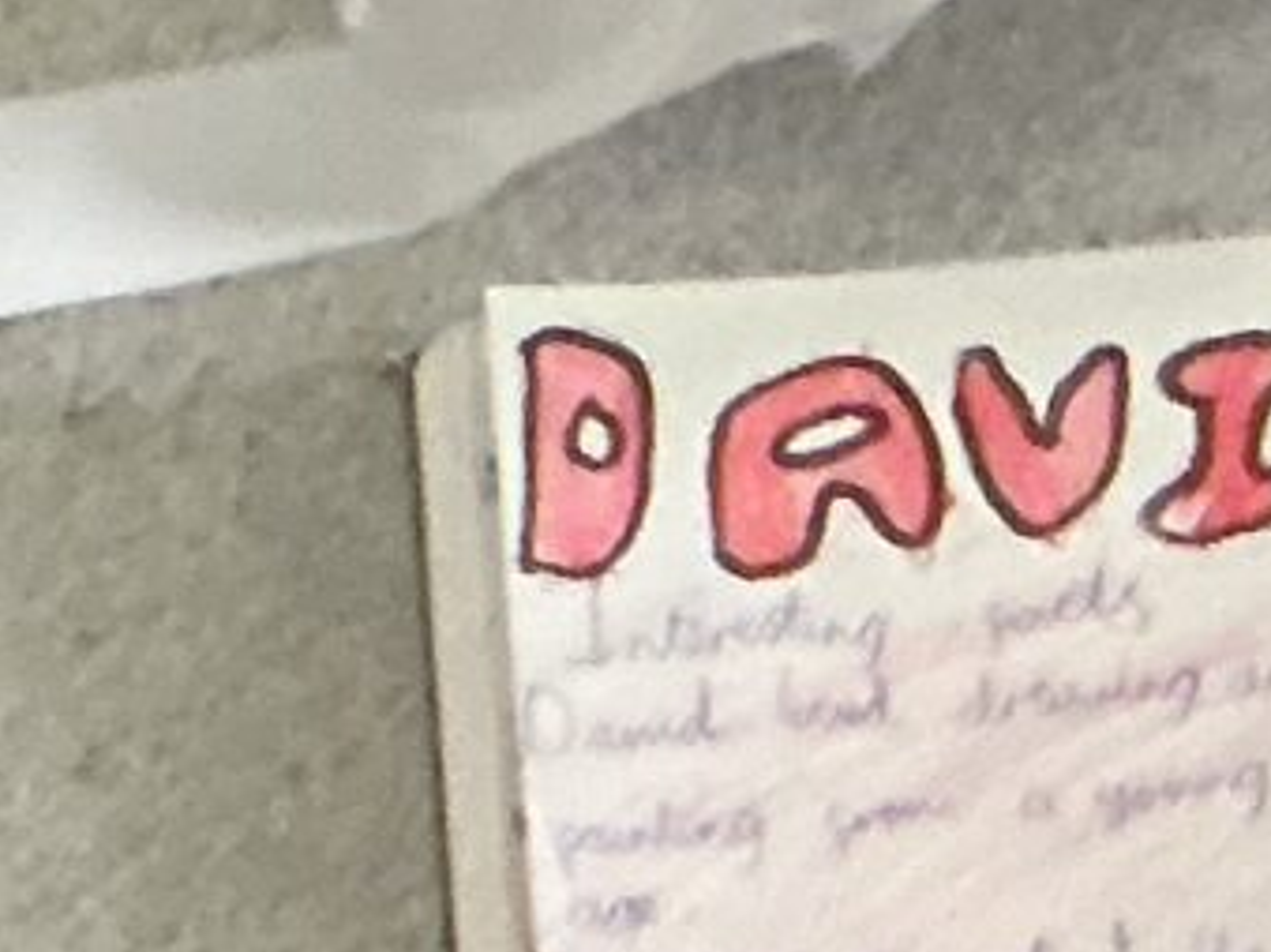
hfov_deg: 7.6
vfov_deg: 6.8
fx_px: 8038
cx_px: -2883
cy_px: 926
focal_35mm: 219
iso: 250
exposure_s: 1/40
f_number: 1.8
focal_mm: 3
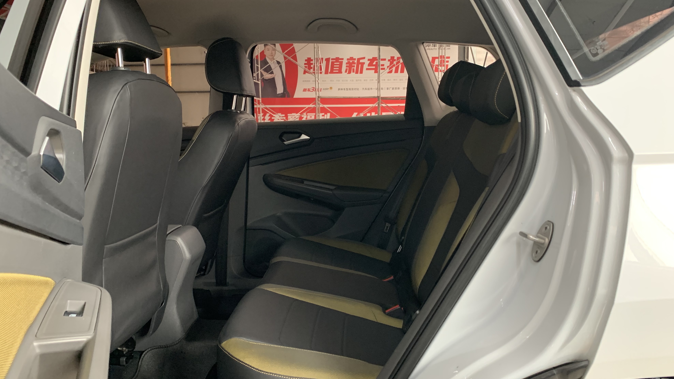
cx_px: 344
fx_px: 518
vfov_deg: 40.2
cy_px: 196
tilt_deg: -7.9
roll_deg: -0.9
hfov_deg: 66.1
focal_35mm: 29
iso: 250
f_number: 1.8
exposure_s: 1/60
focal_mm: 4.25
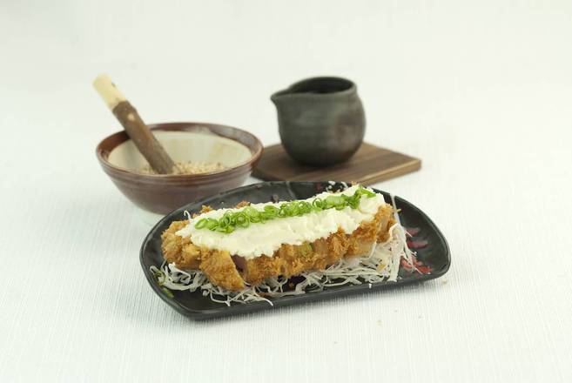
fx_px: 2029
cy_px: 192
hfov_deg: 16.1
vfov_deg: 10.8
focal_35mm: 128
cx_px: 286
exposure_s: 1/250
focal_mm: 85
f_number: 5
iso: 320
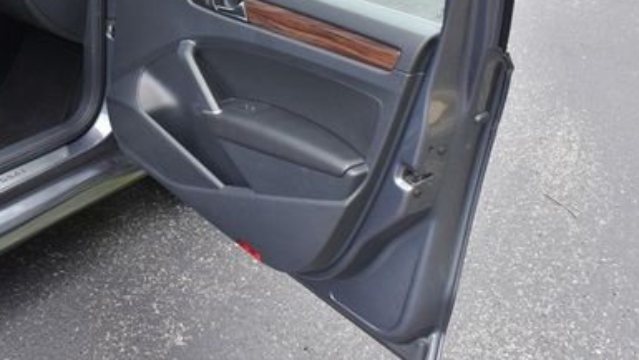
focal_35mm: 47
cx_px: 143
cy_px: 66
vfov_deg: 25.0
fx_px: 797
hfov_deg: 42.1
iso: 360
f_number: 5.6
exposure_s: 1/250
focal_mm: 18
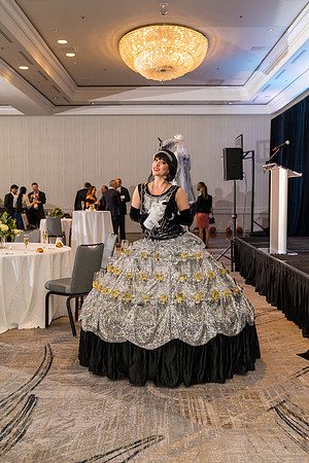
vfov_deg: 49.6
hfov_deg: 34.2
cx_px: 154
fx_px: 502
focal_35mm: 39
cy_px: 232
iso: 1600
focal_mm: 39
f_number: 3.5
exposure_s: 1/200
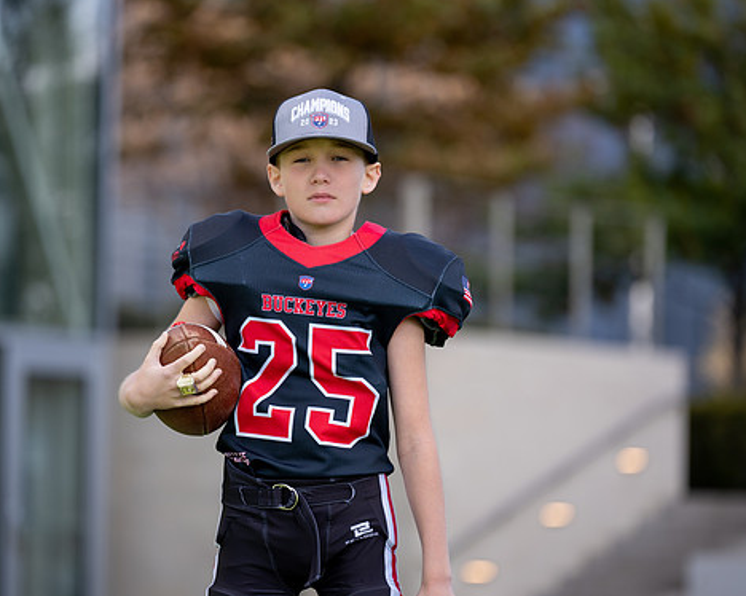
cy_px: 298
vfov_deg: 7.6
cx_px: 335
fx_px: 4480
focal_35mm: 203
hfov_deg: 9.5
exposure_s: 1/500
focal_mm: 163
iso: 100
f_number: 2.8
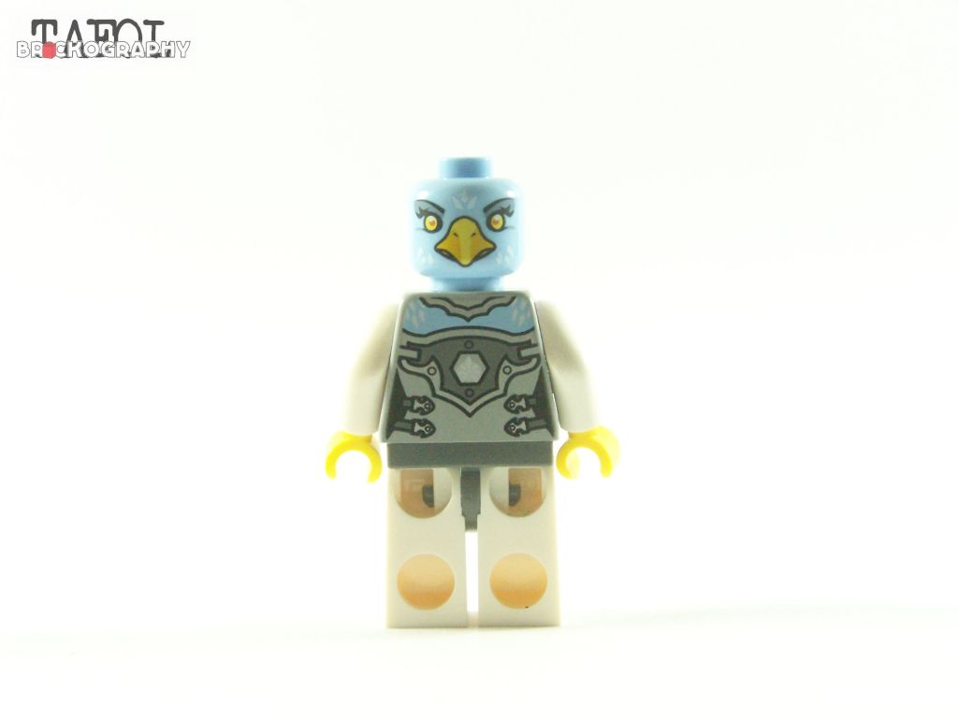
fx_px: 2076
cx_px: 479
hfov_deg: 26.0
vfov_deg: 19.6
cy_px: 359
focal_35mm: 75
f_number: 4
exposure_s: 1/60
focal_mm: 12.4
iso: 400
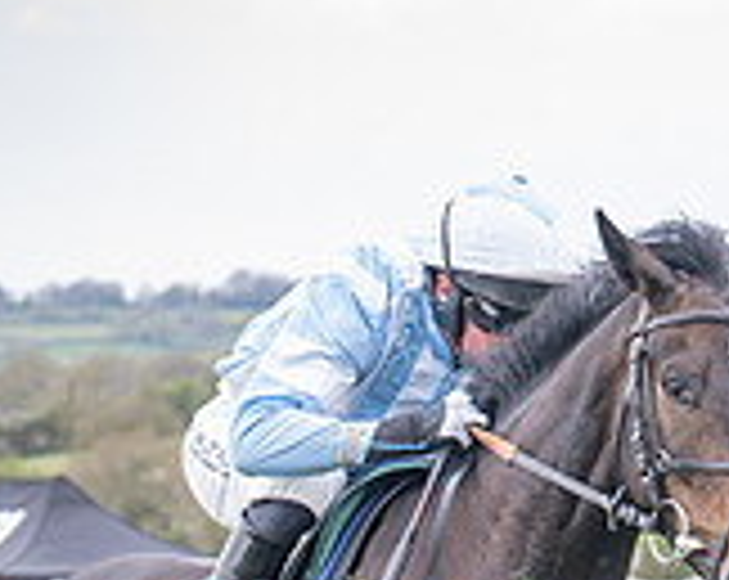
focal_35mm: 325
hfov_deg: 5.9
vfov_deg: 4.7
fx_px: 6999
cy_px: 809
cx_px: 806
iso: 500
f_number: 4
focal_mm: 70
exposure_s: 1/800
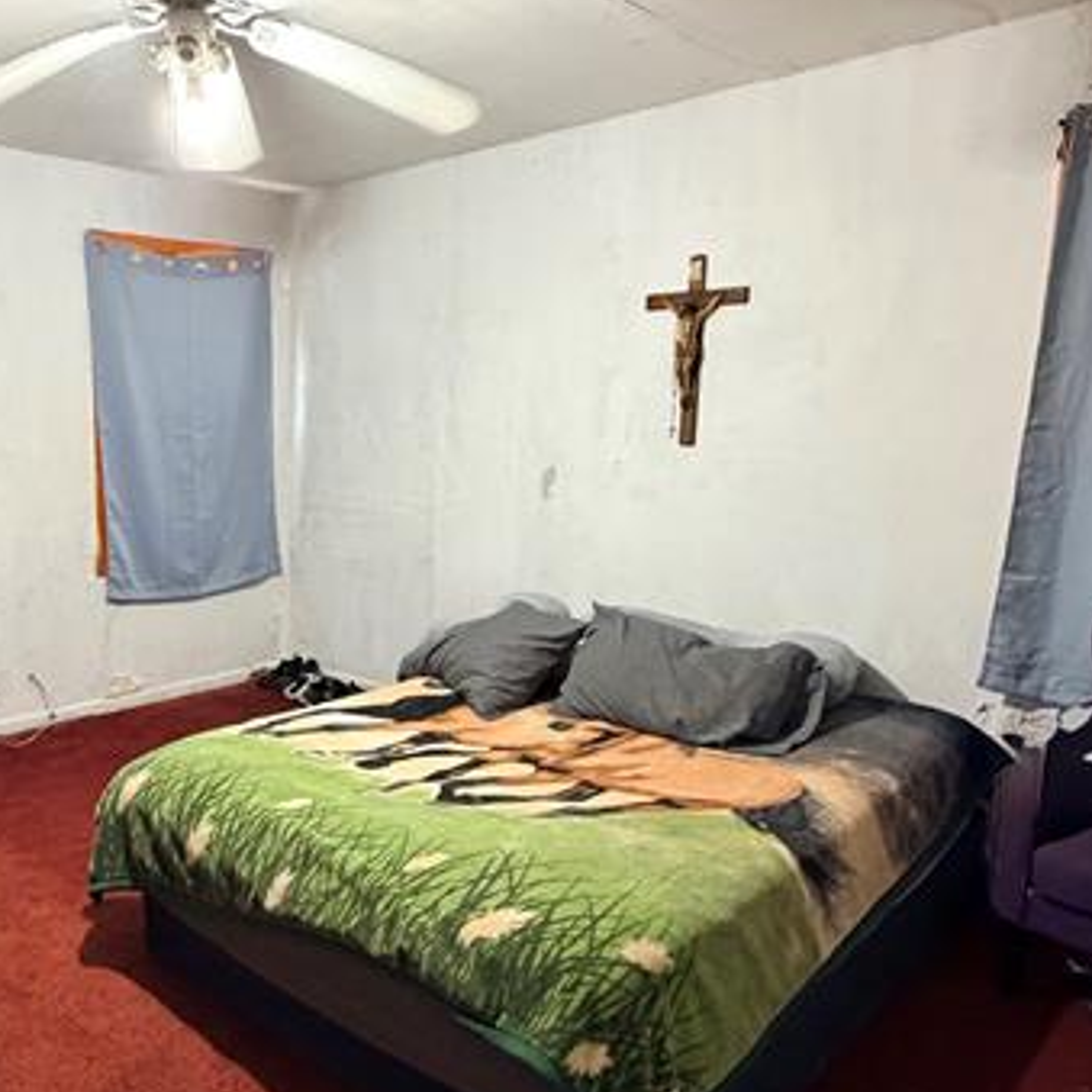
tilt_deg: -9.7
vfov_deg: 57.2
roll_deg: -1.3
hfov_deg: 55.8
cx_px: 341
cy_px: 593
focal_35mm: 28
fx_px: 999
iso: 640
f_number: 2.2
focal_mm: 2.22
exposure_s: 1/60
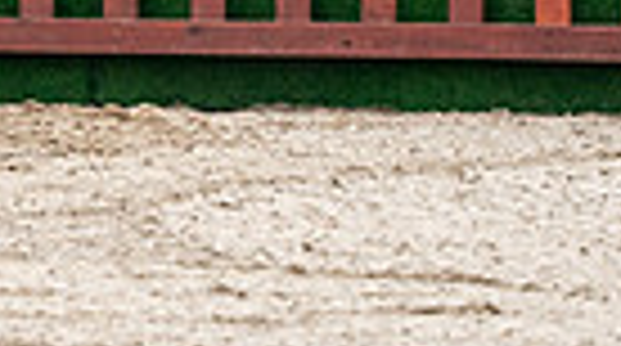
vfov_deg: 0.8
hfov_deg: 1.5
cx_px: -32
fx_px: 23715
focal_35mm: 1443
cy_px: -474
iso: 400
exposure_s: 1/400
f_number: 5.6
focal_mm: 327
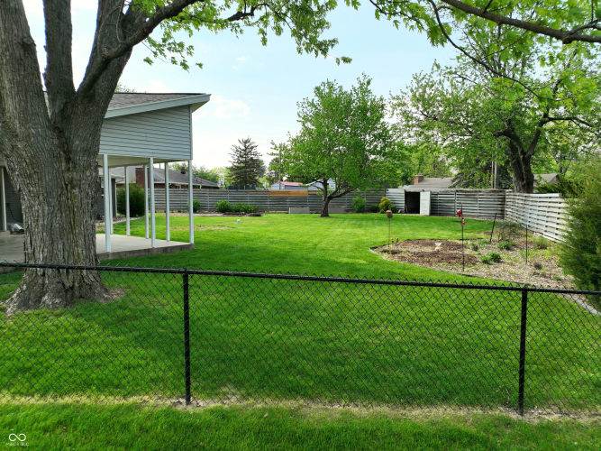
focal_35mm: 24
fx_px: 417
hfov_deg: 71.6
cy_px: 226
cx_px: 300
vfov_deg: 56.8
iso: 370
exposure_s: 1/2000
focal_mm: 12.29
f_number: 2.8
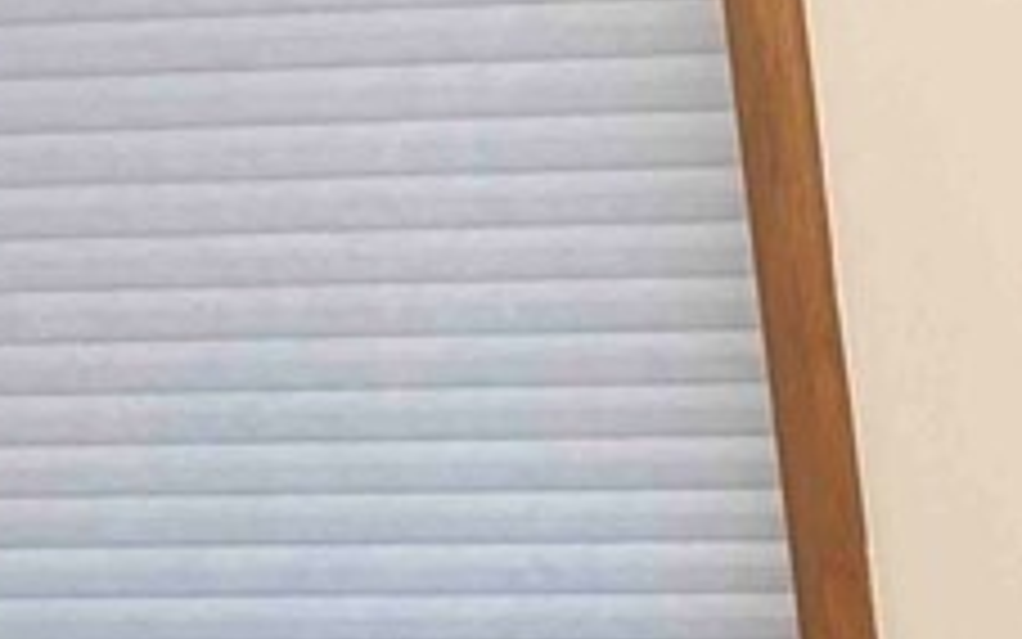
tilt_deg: -15.2
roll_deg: +0.9
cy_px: 1953
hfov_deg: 9.1
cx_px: 3174
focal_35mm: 179
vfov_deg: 6.6
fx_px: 4987
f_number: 1.78
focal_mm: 6.76
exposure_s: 1/60
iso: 320
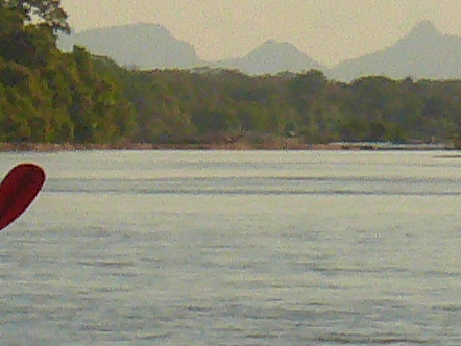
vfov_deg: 2.3
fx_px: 8714
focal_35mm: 654
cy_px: 78
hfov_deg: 3.0
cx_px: -595
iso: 200
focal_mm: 16.8
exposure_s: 1/800
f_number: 8
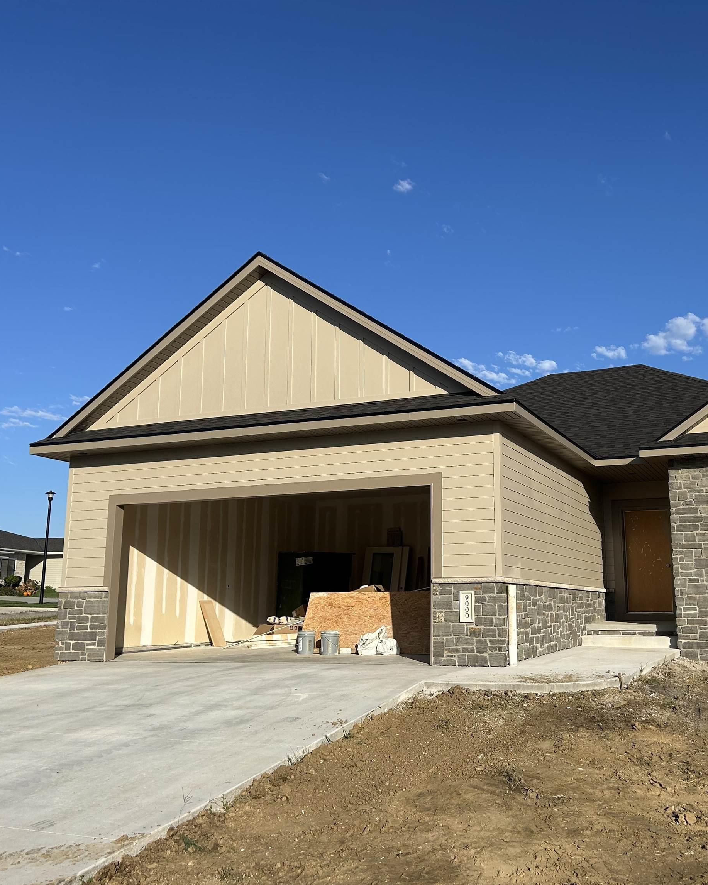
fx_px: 891
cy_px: 443
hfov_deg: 43.0
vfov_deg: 52.8
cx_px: 449
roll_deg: +0.8
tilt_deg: +11.4
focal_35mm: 34
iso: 50
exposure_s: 1/5319
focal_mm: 5.7
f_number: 1.5
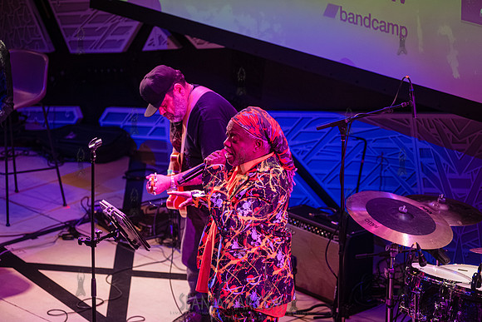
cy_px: 161
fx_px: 2076
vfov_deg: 8.9
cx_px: 241
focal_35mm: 155
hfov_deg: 13.2
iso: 8000
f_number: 5
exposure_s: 1/640
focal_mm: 155
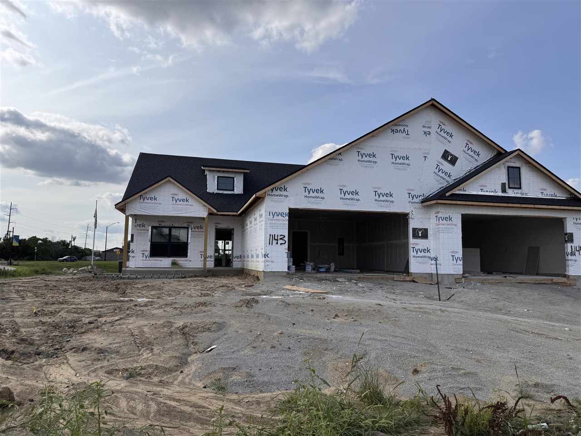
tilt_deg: +5.3
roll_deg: -0.7
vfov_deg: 56.8
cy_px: 218
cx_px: 290
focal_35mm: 24
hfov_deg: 71.6
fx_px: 403
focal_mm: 6.76
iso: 80
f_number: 1.78
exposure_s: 1/6410
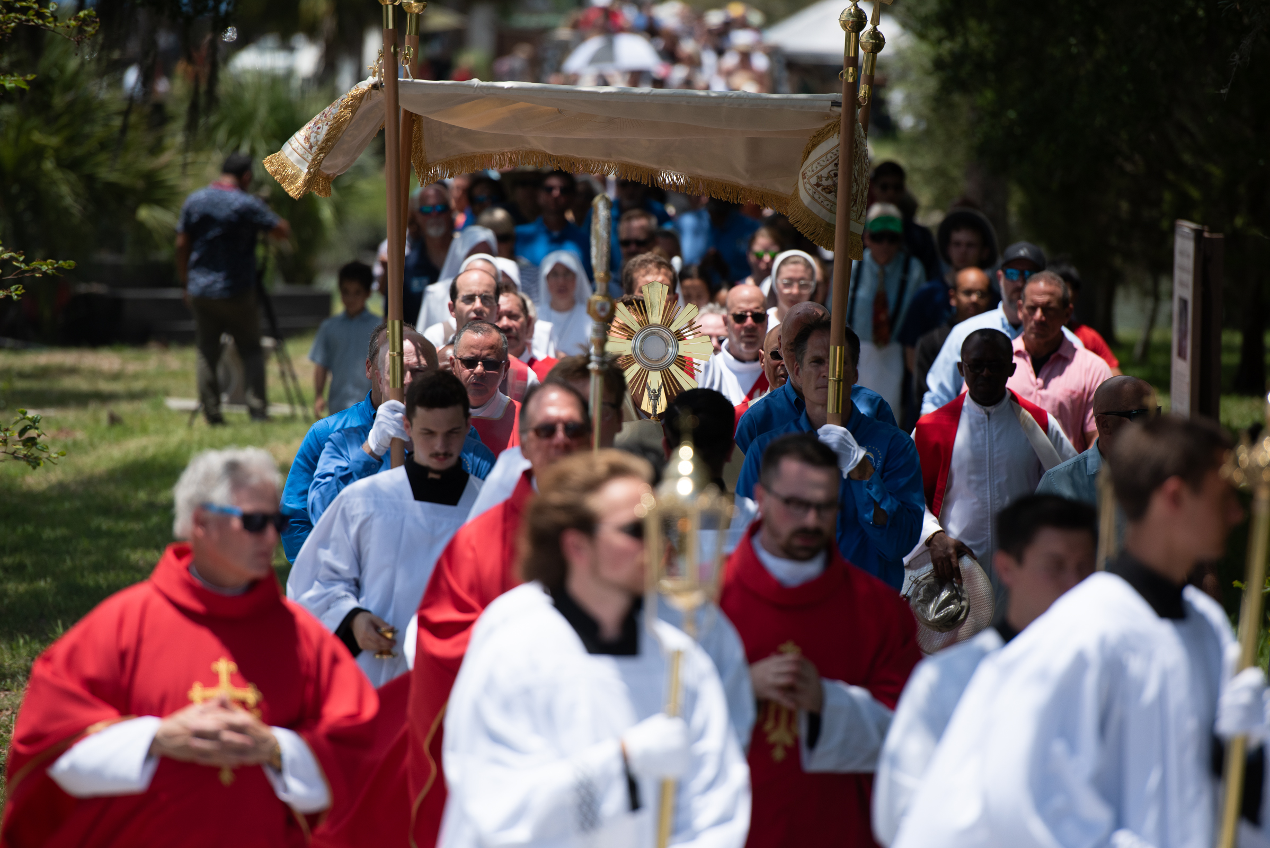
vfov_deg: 6.9
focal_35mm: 200
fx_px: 7058
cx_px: 635
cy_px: 424
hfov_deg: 10.3
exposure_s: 1/5000
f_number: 3.2
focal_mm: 200
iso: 200
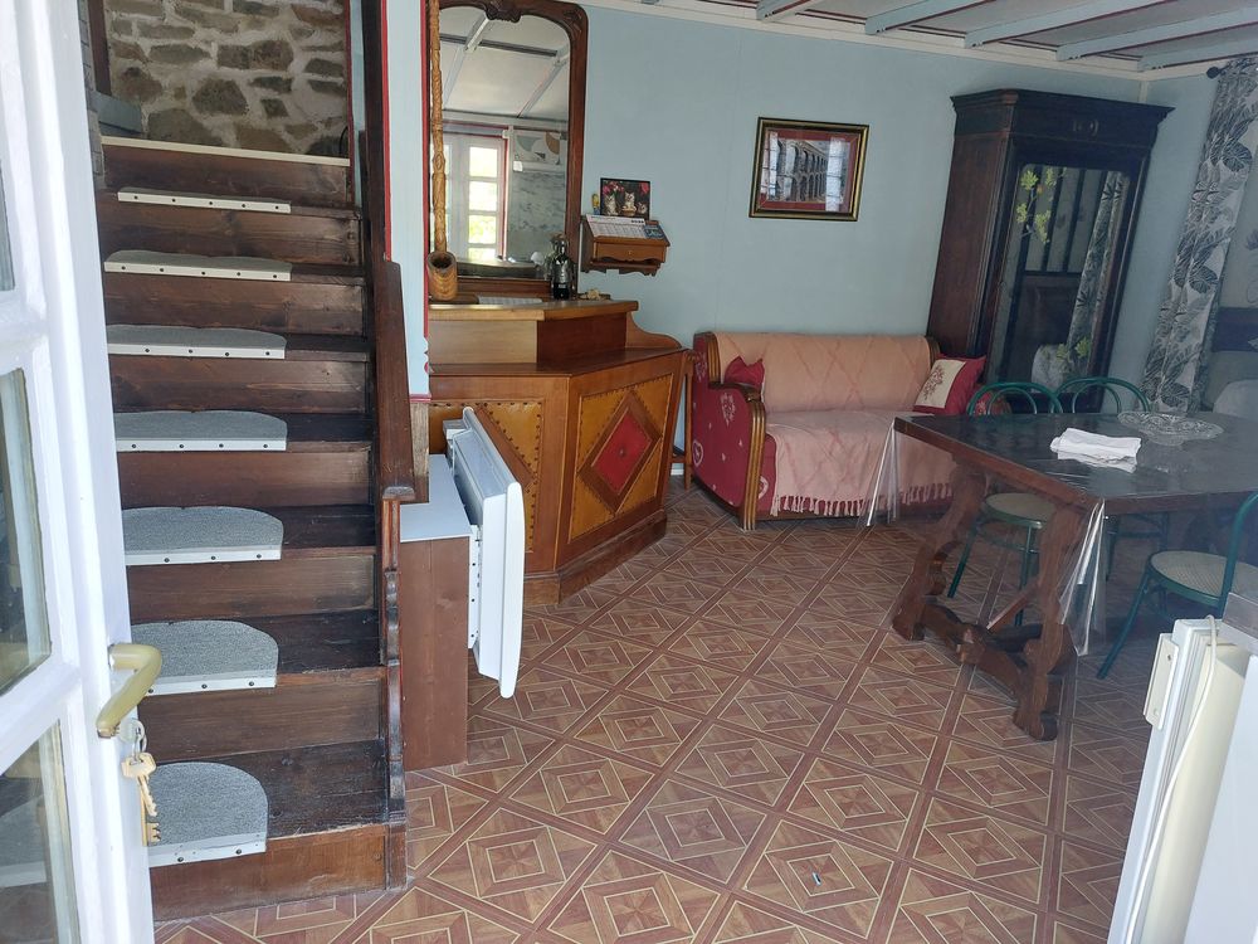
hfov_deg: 69.4
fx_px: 909
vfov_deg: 54.9
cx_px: 629
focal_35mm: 25
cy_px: 472
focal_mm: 5.23
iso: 160
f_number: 1.8
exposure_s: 1/50
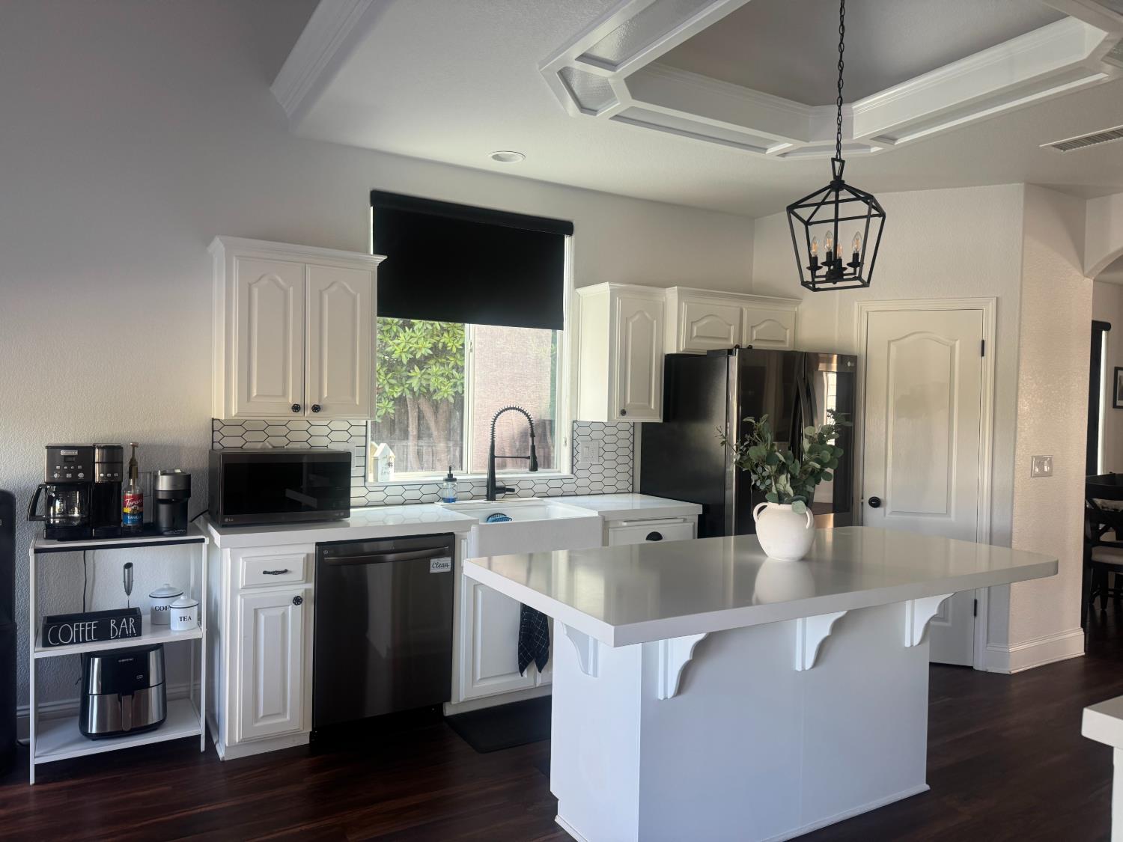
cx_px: 562
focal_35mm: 24
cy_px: 421
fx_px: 779
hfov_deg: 71.6
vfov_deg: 56.8
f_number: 1.78
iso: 200
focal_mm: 6.76
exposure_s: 1/120
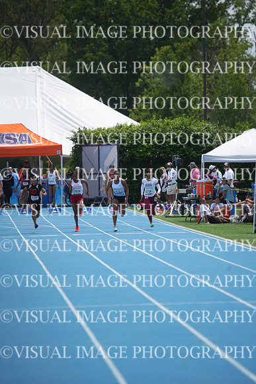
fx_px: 3518
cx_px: 128
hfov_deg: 4.2
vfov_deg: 6.2
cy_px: 192
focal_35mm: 330
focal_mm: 330
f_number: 5.6
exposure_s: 1/1600
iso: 320
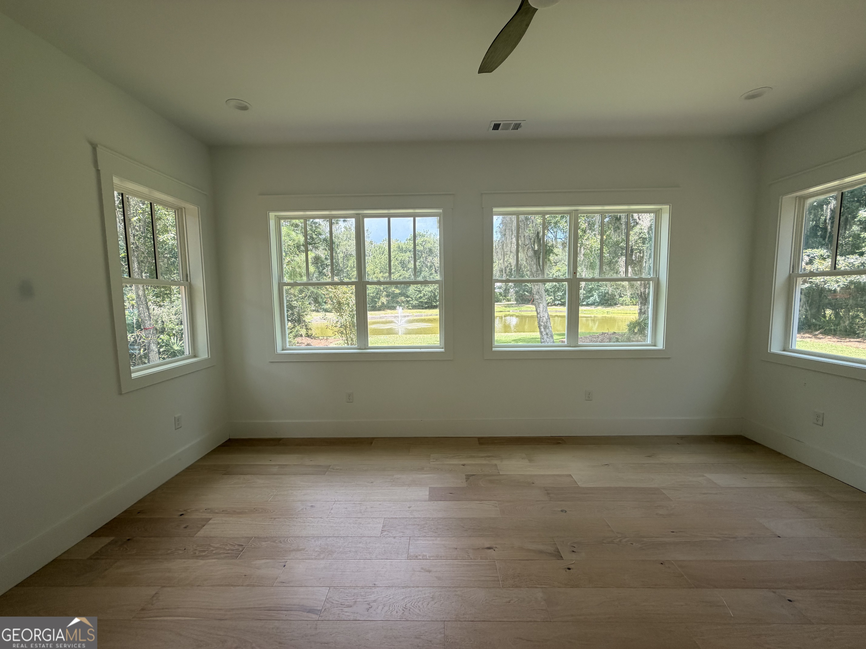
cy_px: 324
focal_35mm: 14
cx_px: 433
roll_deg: +1.0
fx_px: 350
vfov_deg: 85.7
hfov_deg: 102.1
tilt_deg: -3.7
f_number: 2.2
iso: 50
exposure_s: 1/121
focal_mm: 2.22
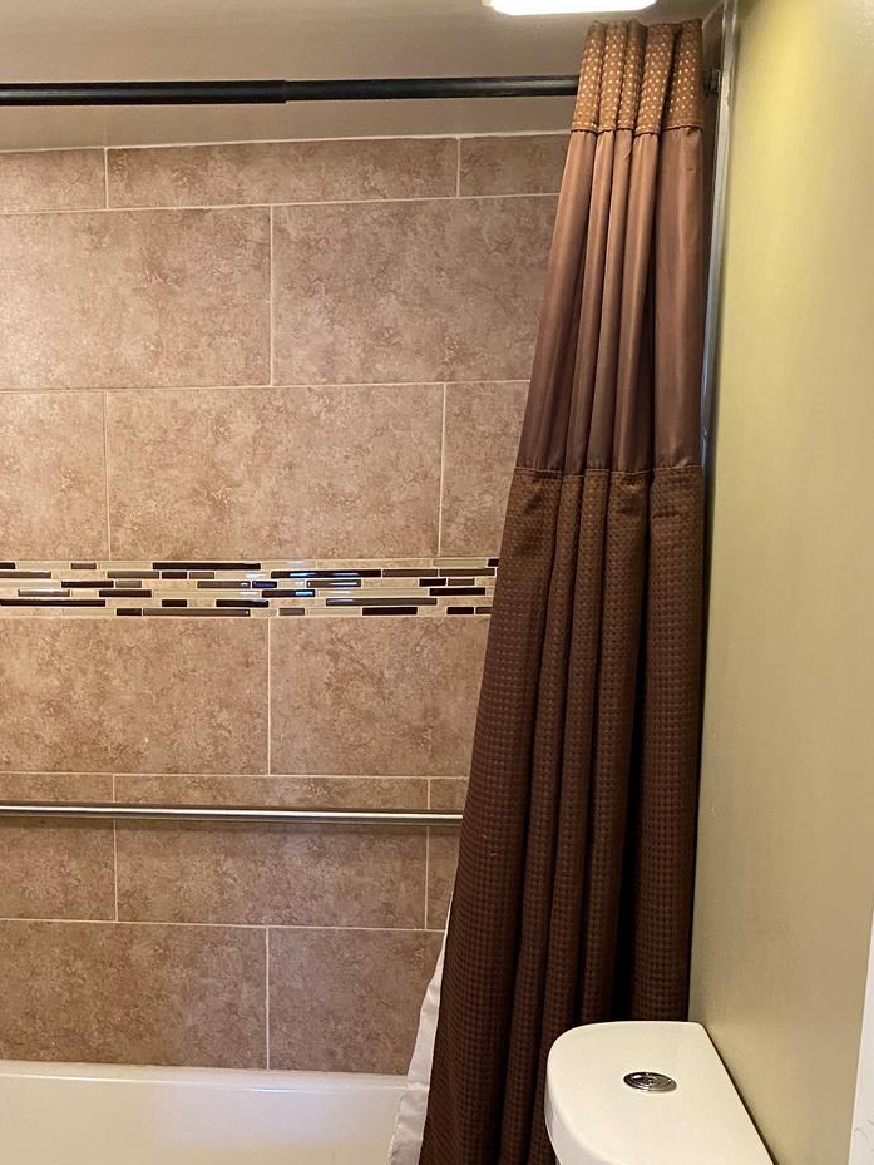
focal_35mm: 43
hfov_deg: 32.8
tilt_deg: -12.9
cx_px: 192
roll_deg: +0.2
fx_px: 1447
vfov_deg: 42.7
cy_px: 848
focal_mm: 4.25
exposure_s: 1/60
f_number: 1.8
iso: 400
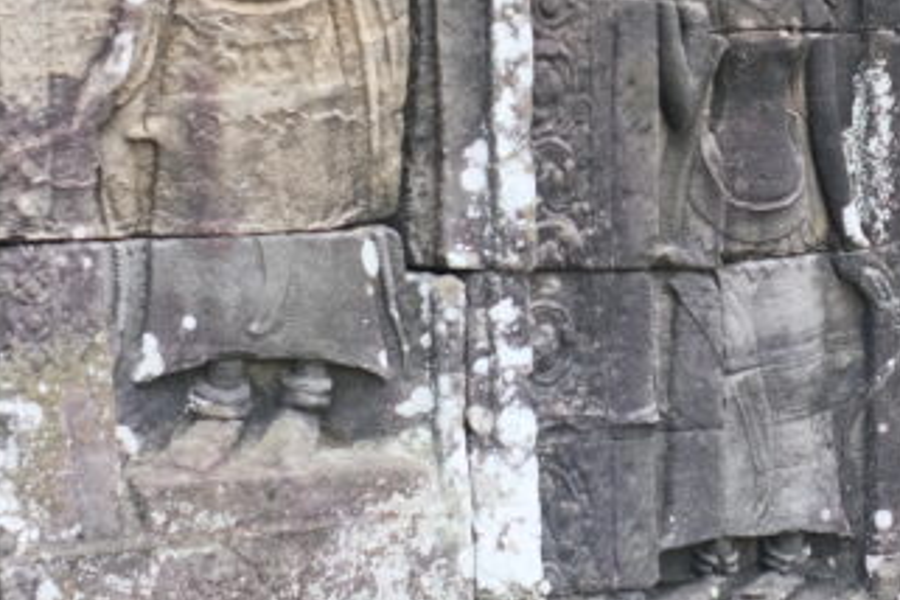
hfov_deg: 12.1
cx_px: 847
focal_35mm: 169
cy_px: 32
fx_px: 4225
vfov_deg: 8.1
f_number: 2.8
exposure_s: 1/250
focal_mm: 35
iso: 320
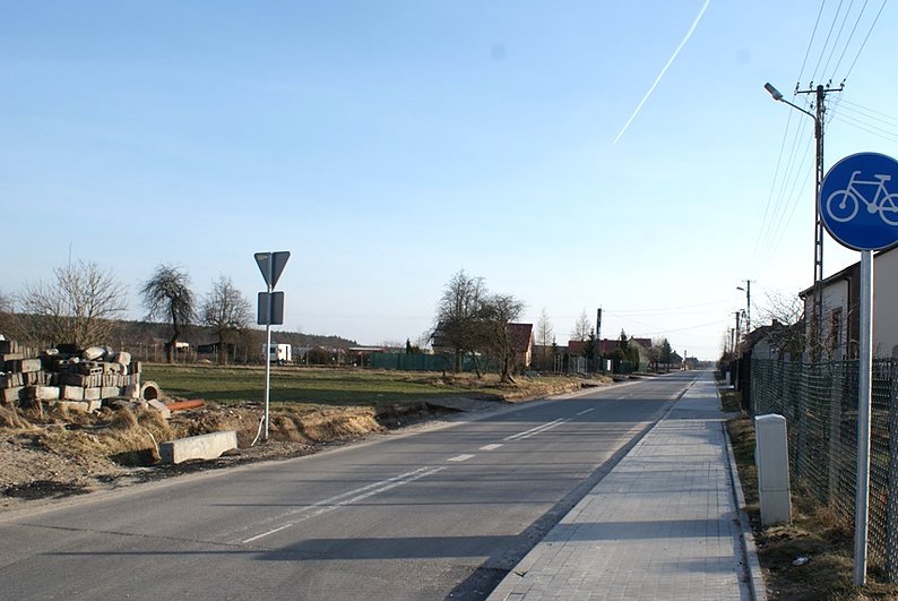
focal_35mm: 34
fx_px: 849
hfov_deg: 55.6
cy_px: 311
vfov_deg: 39.0
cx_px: 500
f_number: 10
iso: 100
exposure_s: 1/160
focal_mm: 20
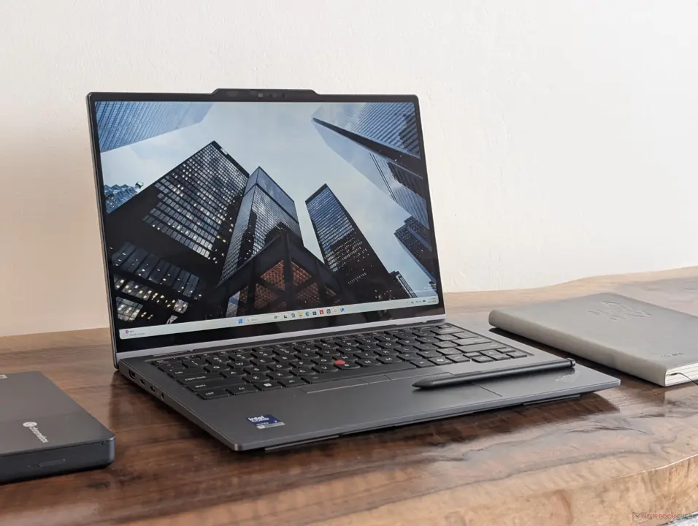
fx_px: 990
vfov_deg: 29.8
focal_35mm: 49
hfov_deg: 38.9
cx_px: 349
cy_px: 263
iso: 45
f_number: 1.68
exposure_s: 1/44.2
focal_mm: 6.9
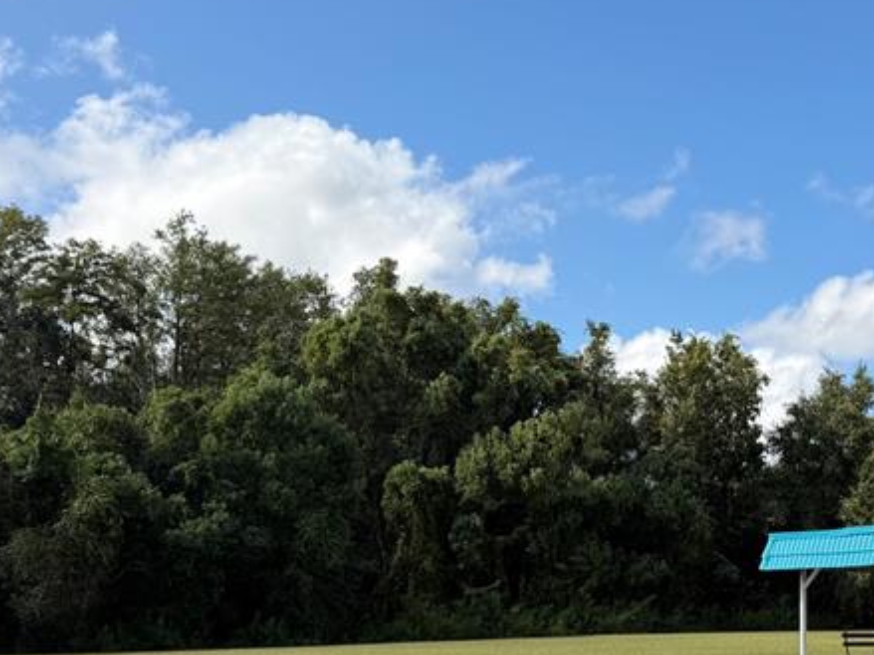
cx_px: 711
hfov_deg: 33.3
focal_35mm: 56
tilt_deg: +5.8
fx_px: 1414
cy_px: 448
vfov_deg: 25.9
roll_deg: +0.7
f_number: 1.78
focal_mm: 6.76
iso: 80
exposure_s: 1/3425
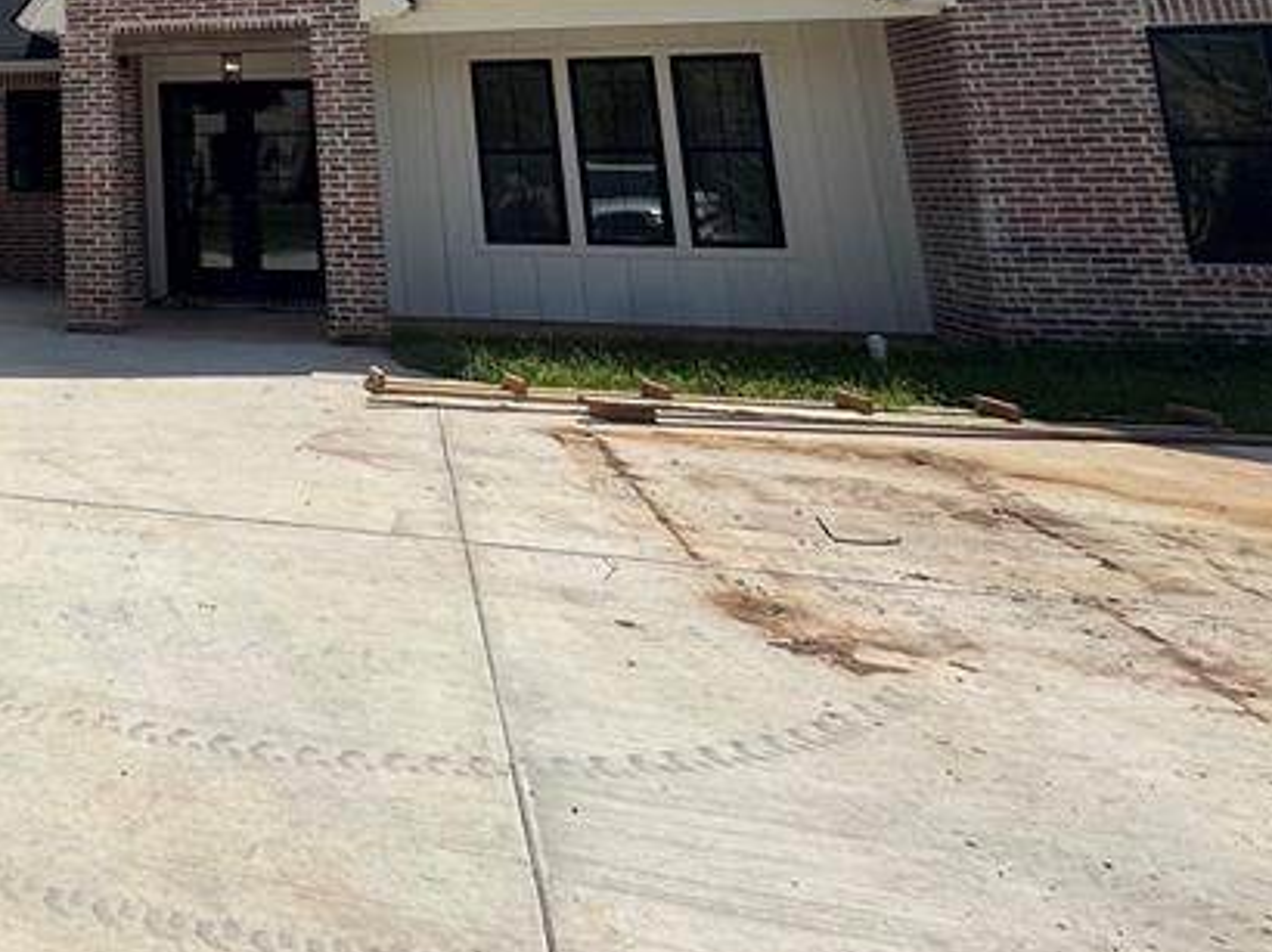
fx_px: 1285
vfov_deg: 35.0
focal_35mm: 35
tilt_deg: +12.3
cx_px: -105
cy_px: -90
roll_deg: +0.2
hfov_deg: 42.3
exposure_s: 1/2985
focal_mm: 2.22
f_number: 2.2
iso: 50
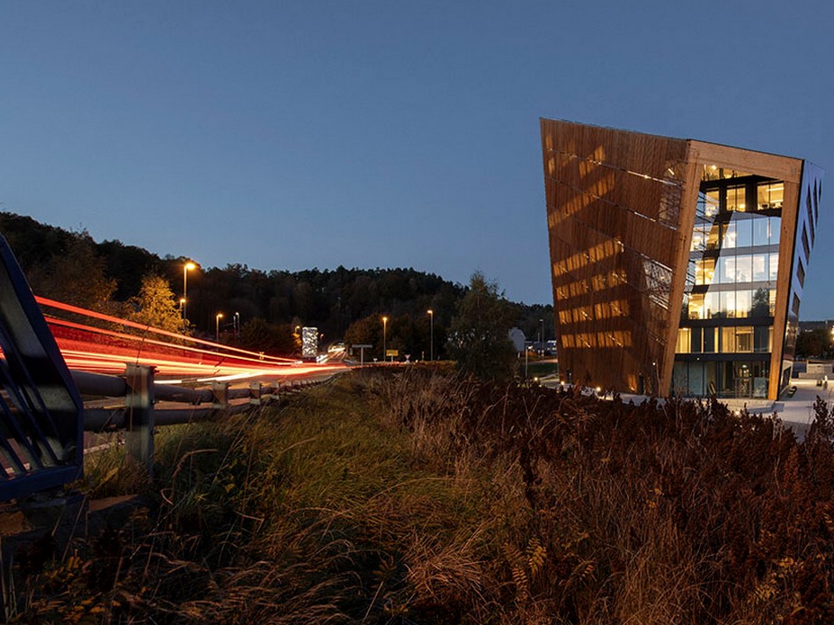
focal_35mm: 21
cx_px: 603
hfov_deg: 74.6
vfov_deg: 63.4
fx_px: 506
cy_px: 296
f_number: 8
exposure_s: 8
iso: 64
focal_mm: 15
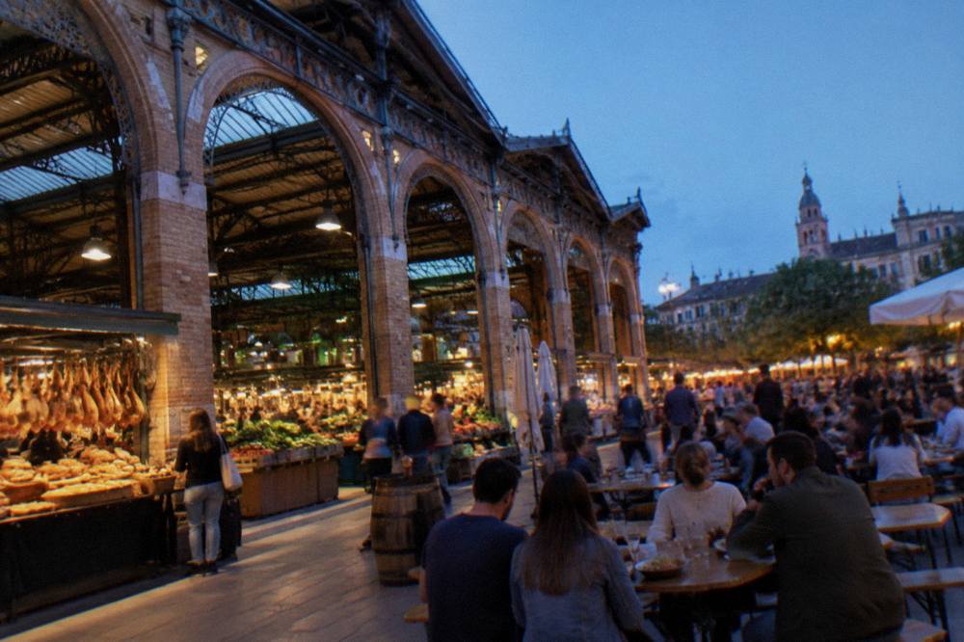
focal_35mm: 35
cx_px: 482
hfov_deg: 54.5
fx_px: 937
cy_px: 321
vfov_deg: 37.8
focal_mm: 35
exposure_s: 1/50
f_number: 9
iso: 2000
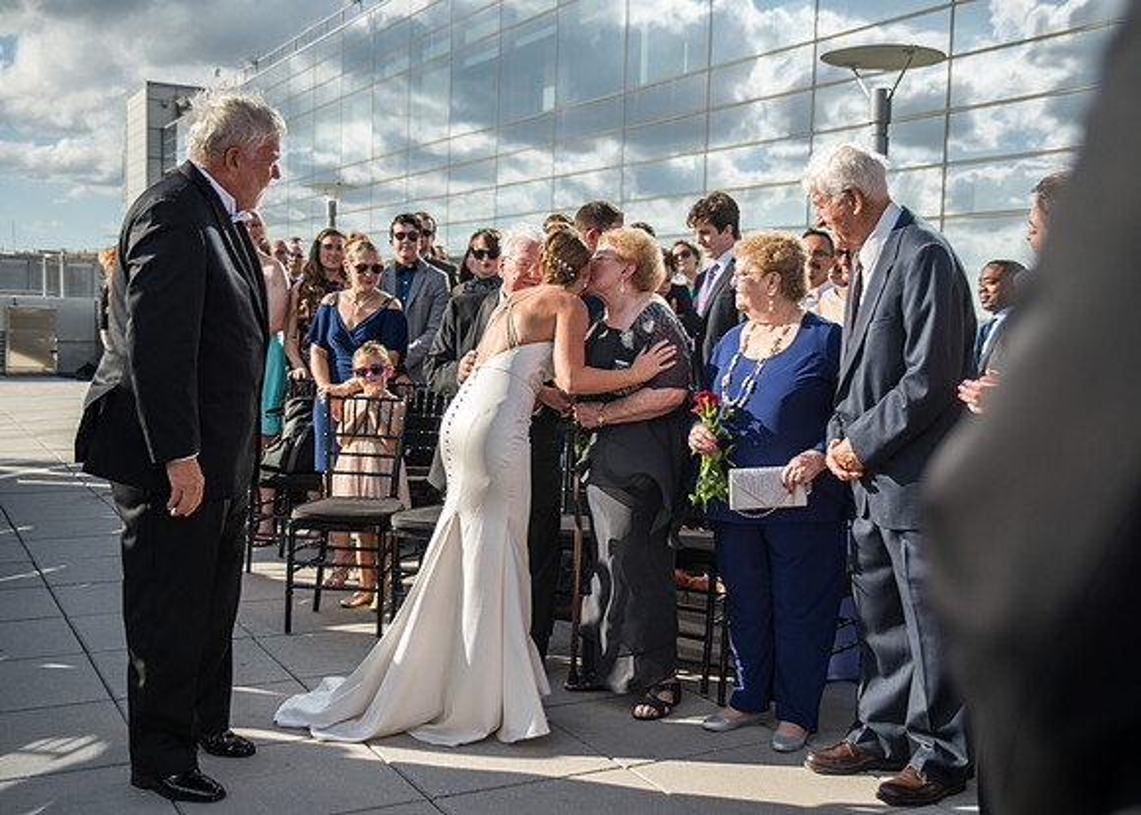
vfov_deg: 34.9
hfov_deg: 47.5
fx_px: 1296
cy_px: 410
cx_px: 591
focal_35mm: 40
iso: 125
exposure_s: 1/2500
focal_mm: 38
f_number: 2.8
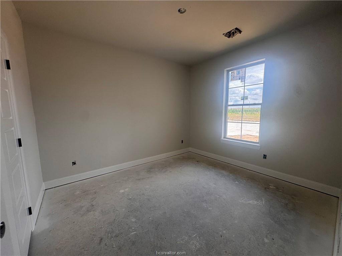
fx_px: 138
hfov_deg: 102.1
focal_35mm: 14
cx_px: 171
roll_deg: +0.8
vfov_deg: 85.7
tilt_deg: -7.9
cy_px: 128
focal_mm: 2.22
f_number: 2.2
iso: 40
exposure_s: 1/160
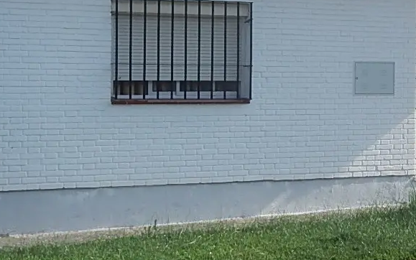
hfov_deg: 24.1
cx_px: 415
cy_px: 73
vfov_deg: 15.9
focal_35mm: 82
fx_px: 930
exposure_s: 1/1250
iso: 125
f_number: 3.9
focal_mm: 5
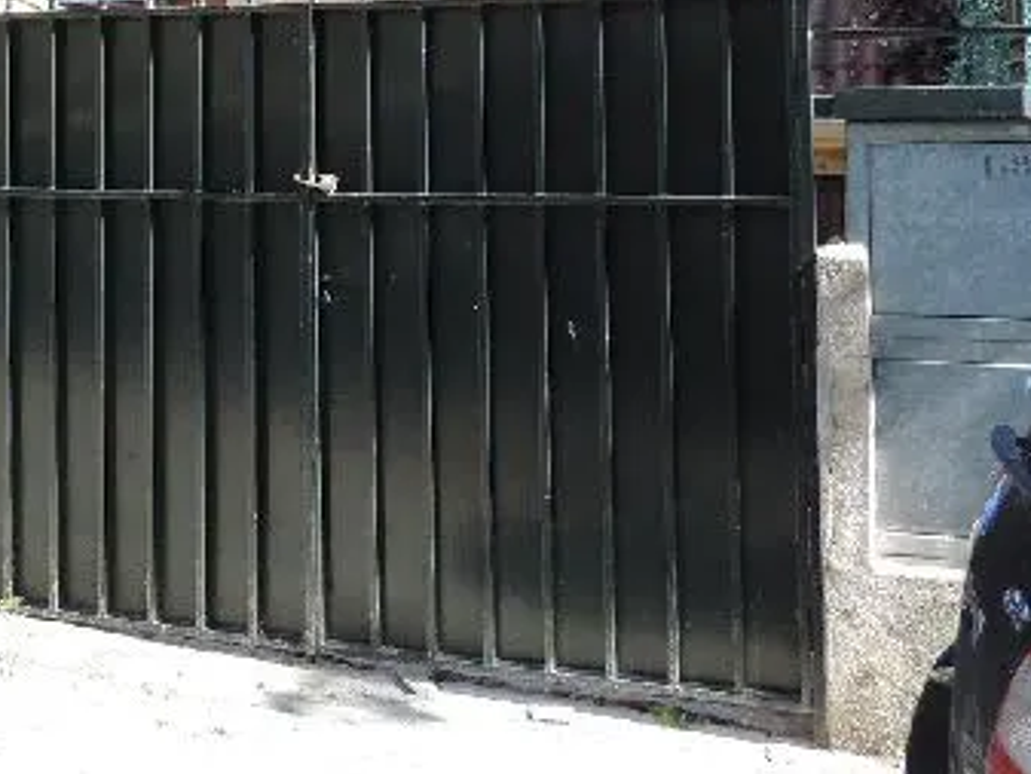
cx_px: 128
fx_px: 1698
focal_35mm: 57
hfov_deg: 32.3
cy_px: 46
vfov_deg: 24.8
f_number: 3.1
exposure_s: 1/160
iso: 80
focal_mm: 5.3
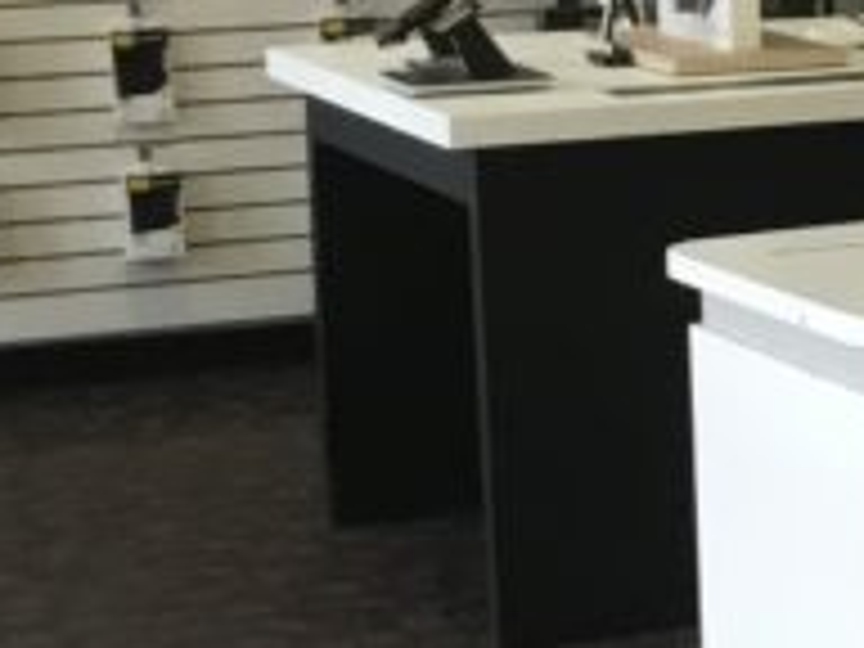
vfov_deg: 9.0
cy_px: 180
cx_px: 1494
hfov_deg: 11.2
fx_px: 4118
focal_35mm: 165
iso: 25
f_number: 2.4
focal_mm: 3.3
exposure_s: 1/30
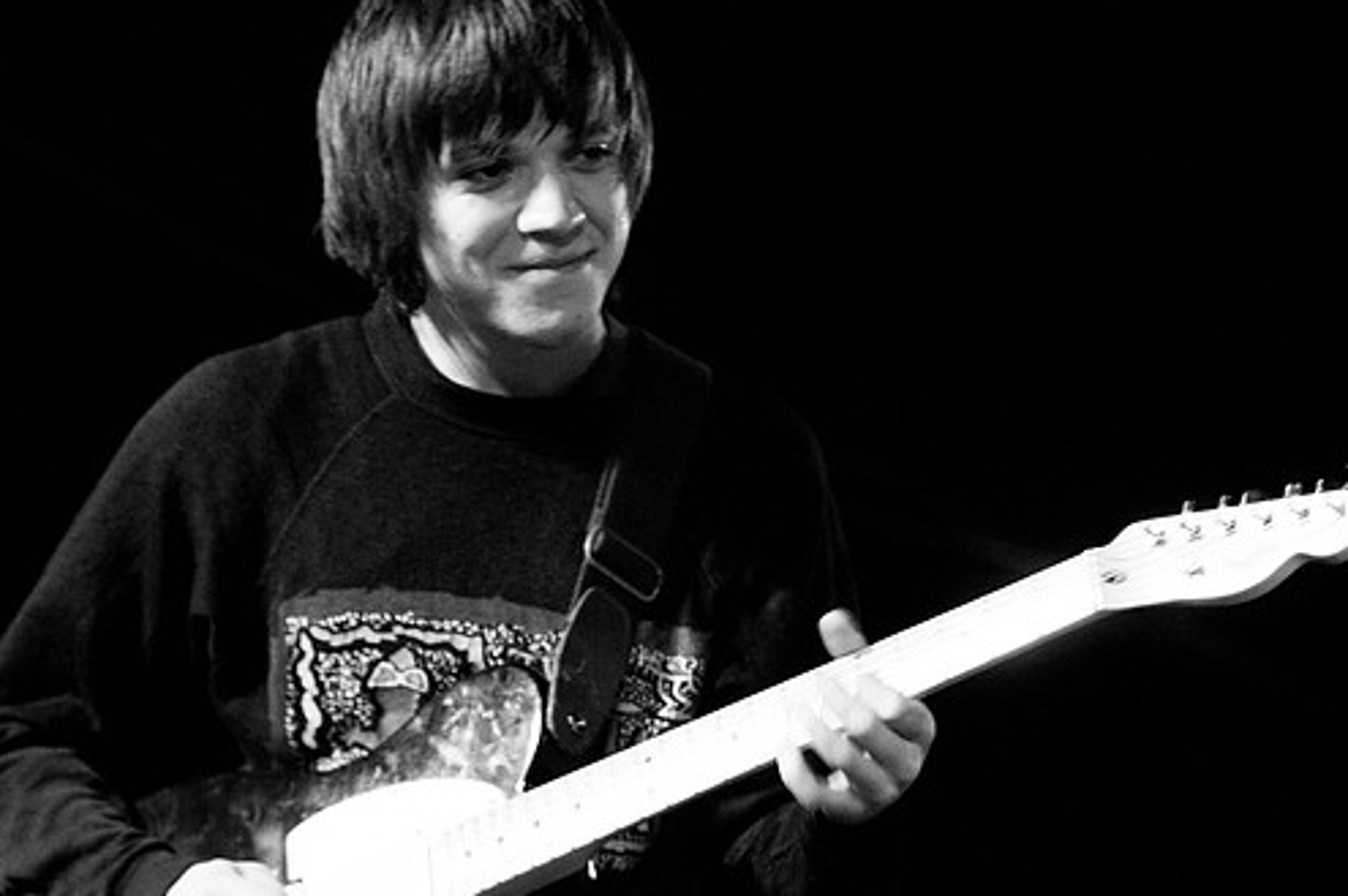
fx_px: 5648
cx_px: 575
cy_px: 445
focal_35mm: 151
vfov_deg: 9.1
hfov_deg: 13.6
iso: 1250
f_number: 2.8
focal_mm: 86
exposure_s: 1/30
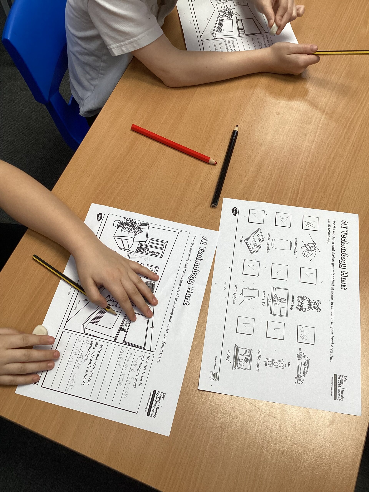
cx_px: 184
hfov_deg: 45.4
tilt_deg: -65.6
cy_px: 246
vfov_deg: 58.4
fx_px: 441
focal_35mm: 31
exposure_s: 1/100
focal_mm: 3.3
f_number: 2.4
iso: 80
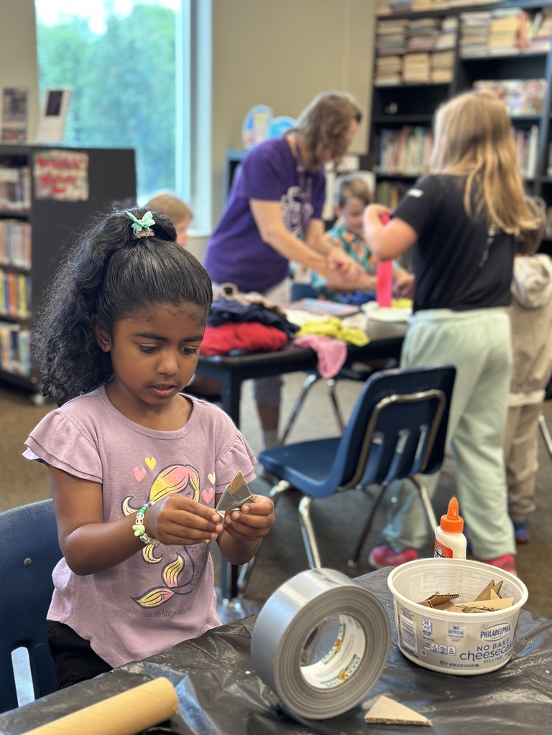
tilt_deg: -12.1
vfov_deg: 39.7
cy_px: 368
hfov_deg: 30.3
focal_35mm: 48
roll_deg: -1.8
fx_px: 1021
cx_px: 276
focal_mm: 6.86
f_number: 1.78
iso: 320
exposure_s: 1/60
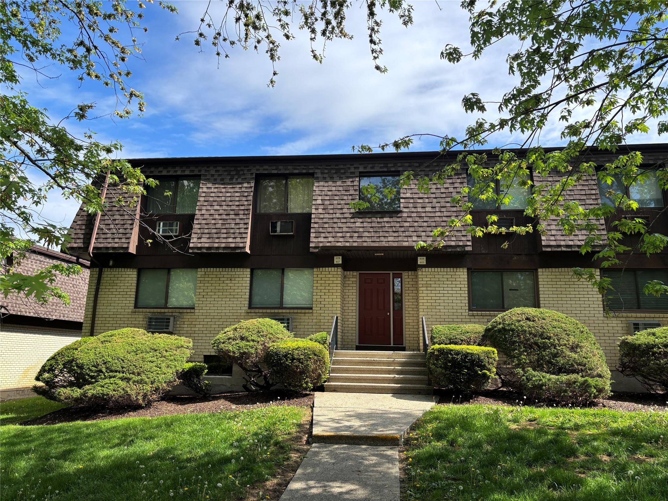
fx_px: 502
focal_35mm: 26
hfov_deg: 67.3
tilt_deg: +11.9
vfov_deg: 53.1
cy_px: 250
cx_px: 334
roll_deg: -0.7
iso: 50
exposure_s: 1/1845
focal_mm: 5.96
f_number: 1.6
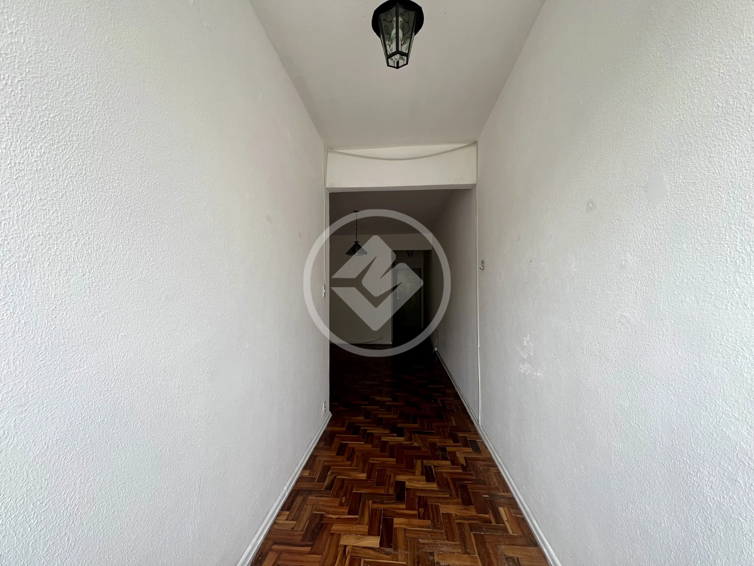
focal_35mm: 13
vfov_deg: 89.9
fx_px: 283
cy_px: 283
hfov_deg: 106.2
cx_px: 377
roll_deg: +0.0
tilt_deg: +0.9
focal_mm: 1.57
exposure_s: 1/99
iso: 50
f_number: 1.8
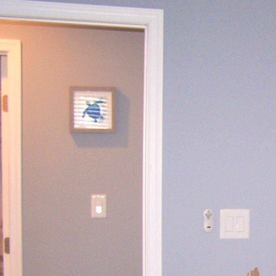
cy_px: 225
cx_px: 315
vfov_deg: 21.4
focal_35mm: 80
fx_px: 722
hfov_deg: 20.5
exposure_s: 1/60
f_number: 2.8
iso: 140
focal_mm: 6.3
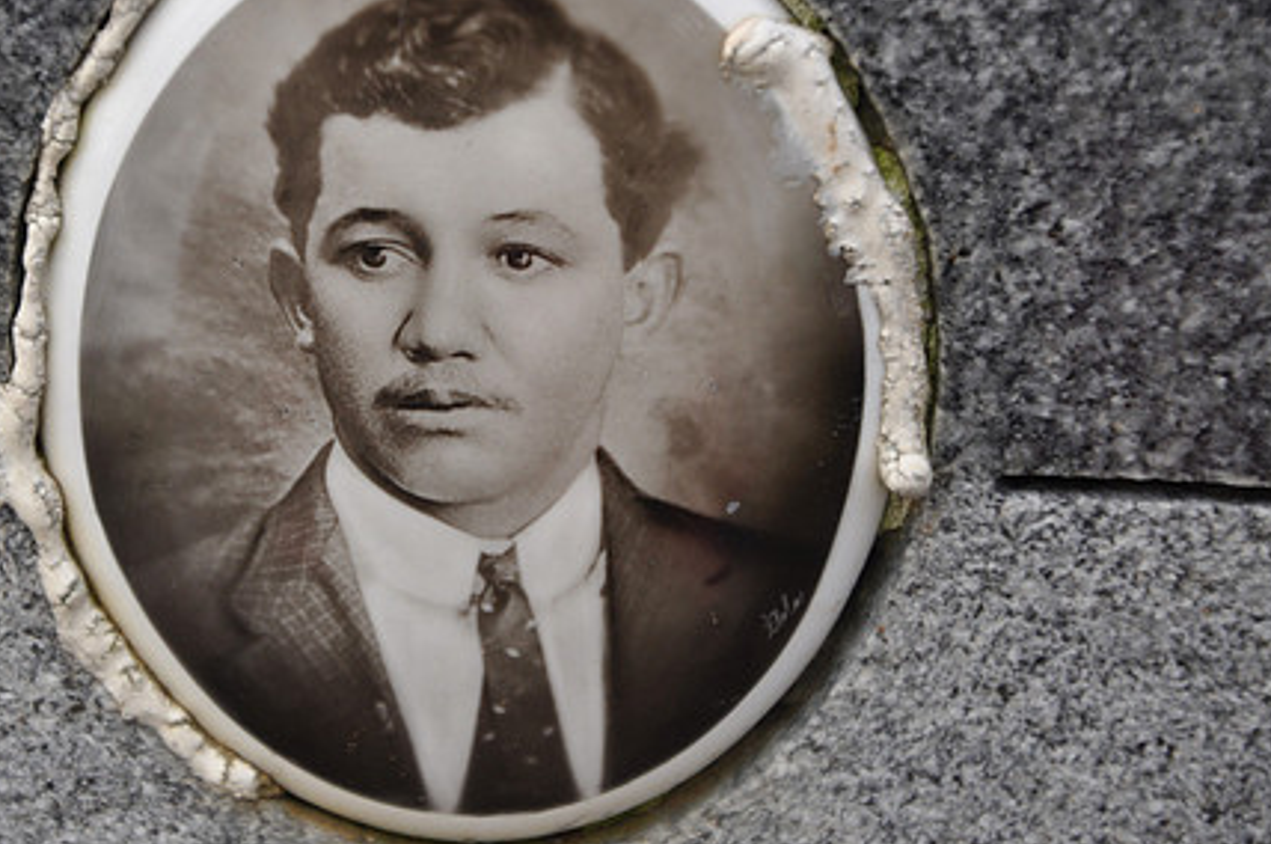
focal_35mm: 214
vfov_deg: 6.4
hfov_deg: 9.6
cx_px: 440
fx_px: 7533
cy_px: 352
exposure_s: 1/125
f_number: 5.6
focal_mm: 105
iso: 280
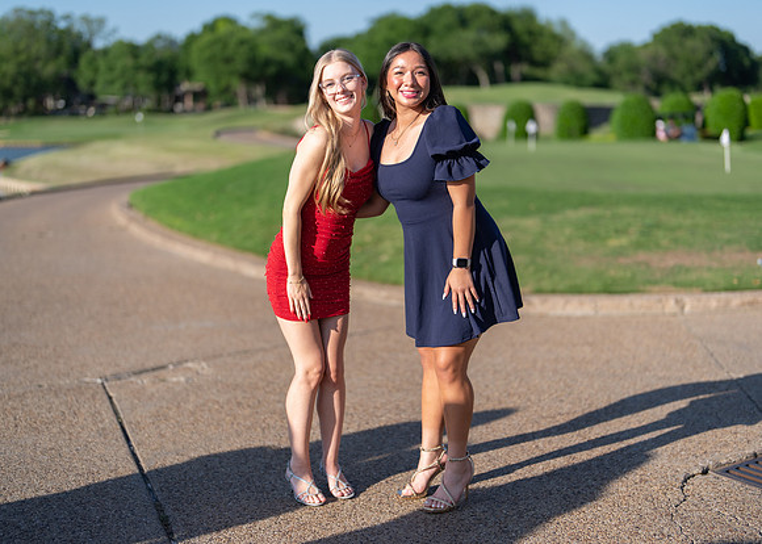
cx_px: 414
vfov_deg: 26.3
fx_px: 1162
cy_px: 273
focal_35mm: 54
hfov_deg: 36.3
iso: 100
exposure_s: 1/8000
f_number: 1.2
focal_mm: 50
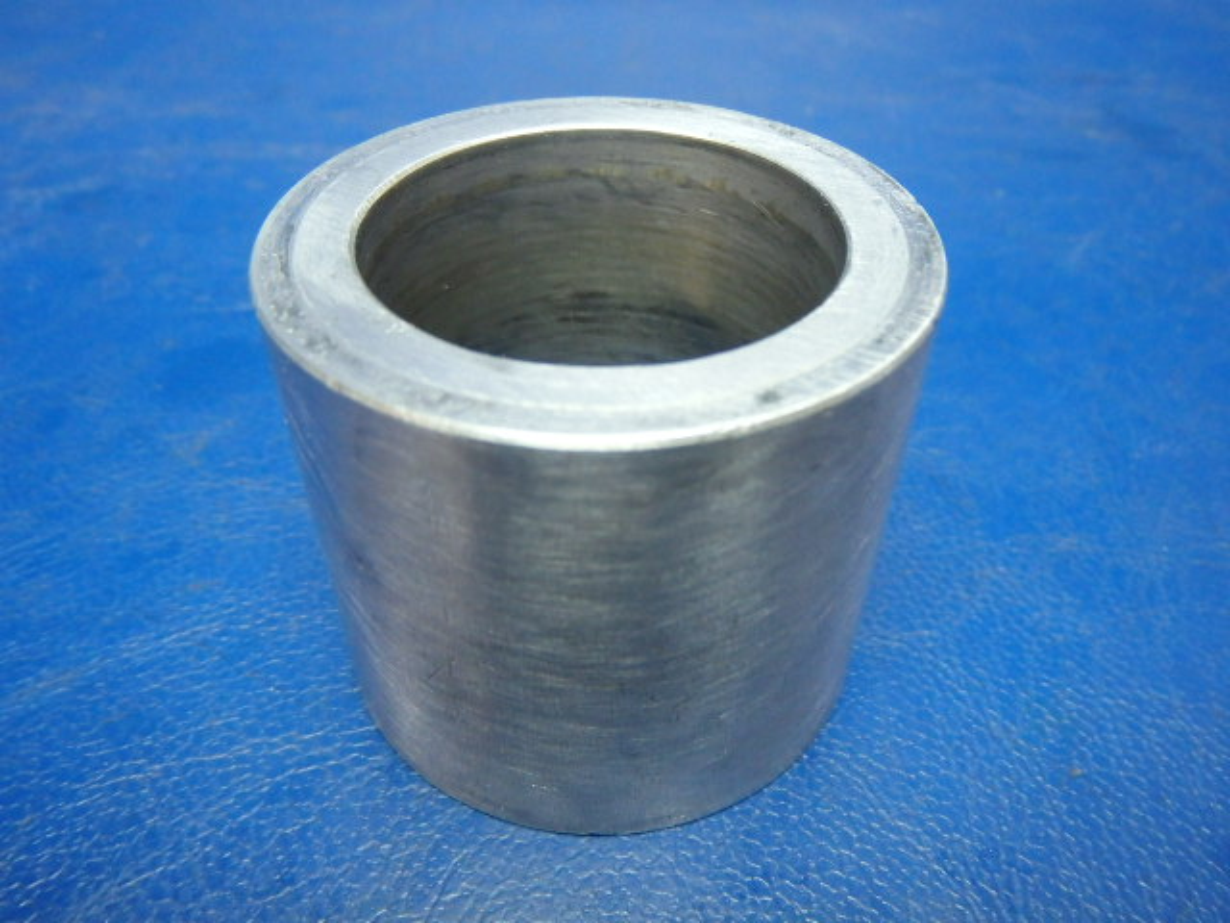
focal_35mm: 28
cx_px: 615
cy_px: 462
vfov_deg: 49.7
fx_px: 995
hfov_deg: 63.4
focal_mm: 5
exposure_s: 1/40
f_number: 3.9
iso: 800
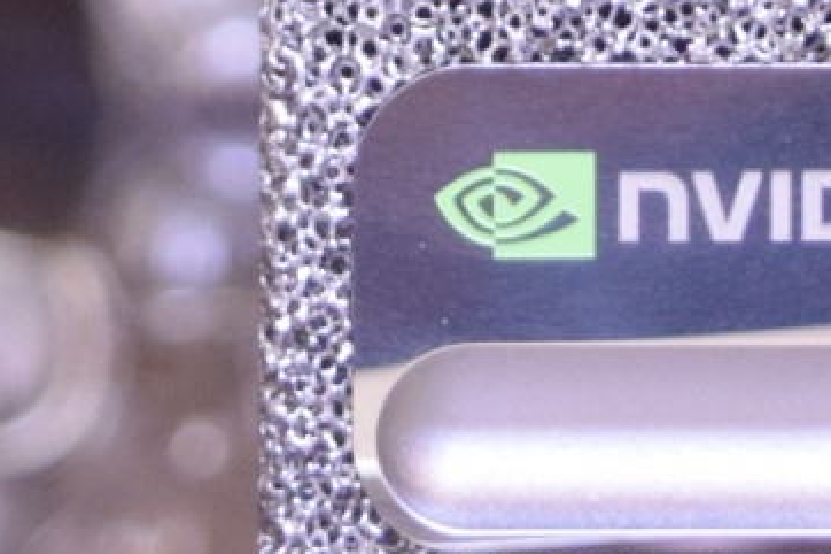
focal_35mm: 403
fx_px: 9298
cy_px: -685
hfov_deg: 5.1
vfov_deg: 3.4
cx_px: 636
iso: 1600
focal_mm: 45
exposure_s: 1/13
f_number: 5
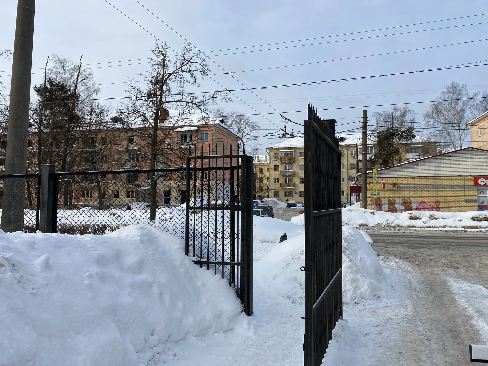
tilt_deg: +3.9
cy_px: 183
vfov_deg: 53.1
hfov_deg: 67.3
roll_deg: -1.6
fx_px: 367
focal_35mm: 26
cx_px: 244
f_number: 1.8
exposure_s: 1/2463
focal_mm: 4.25
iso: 32
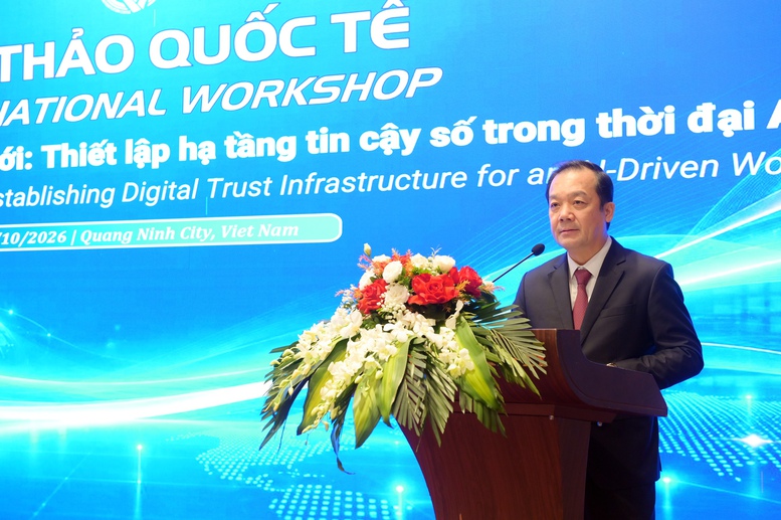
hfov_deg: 36.3
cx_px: 390
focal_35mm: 55
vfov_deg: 24.6
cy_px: 260
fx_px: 1192
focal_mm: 55
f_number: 4
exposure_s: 1/50
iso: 2000
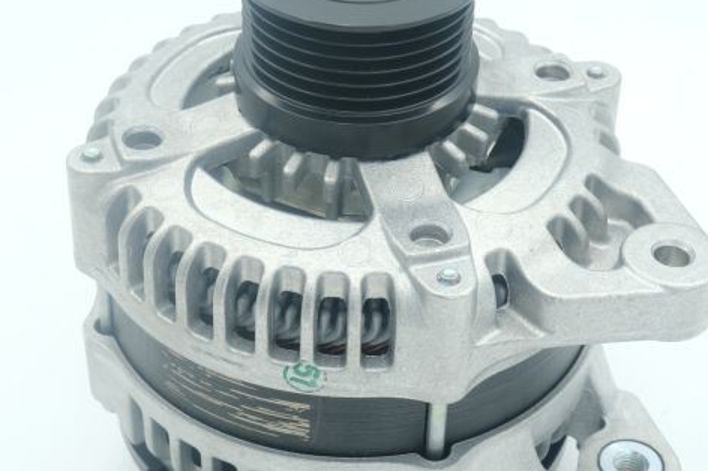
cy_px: 271
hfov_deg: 26.0
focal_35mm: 78
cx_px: 338
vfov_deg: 17.5
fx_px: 1533
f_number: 10
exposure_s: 1/25
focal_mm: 30.5
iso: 200
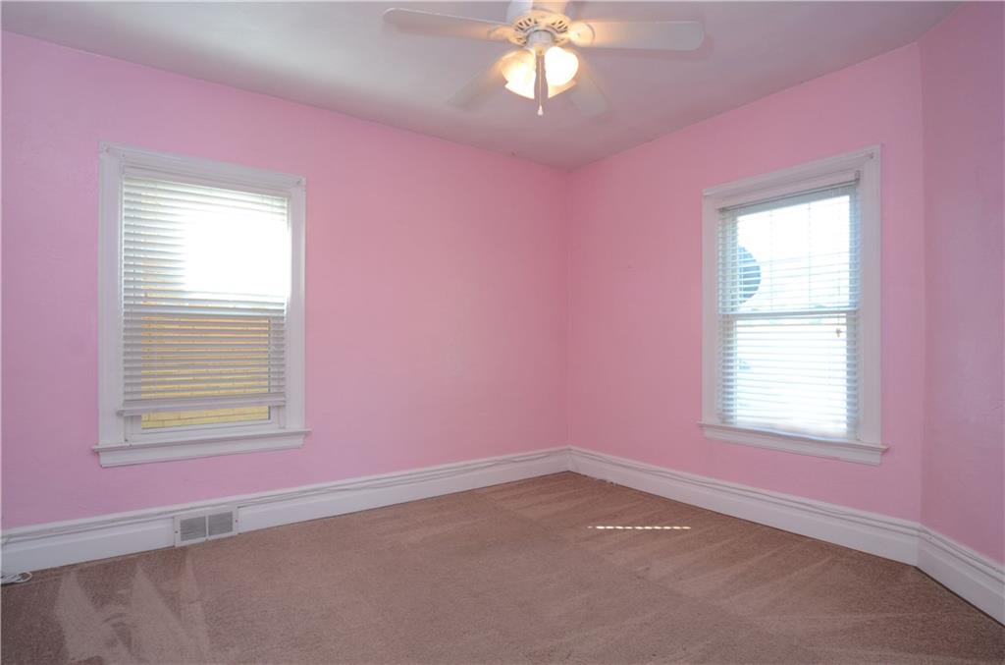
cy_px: 332
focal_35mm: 18
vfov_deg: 67.1
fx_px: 501
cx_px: 502
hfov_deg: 90.2
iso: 400
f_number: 5.6
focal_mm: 12
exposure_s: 1/30
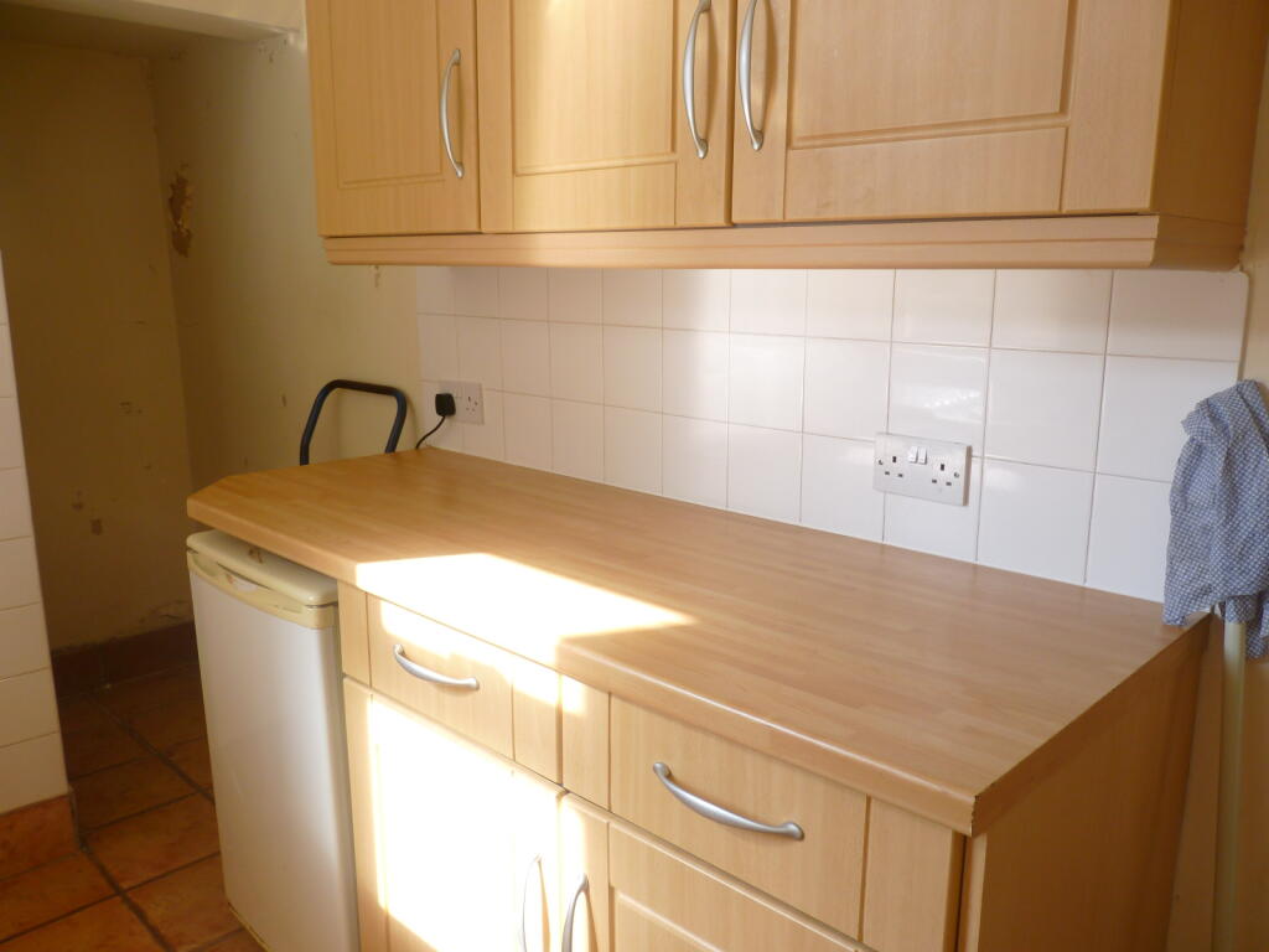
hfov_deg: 65.3
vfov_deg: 51.4
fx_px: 990
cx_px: 634
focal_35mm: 27
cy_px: 476
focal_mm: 4.8
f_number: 2.8
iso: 80
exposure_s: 1/50
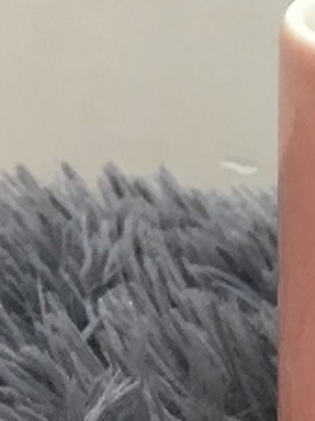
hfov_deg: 9.1
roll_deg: +0.0
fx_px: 1872
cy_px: 22
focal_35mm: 154
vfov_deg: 12.7
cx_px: 609
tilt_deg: -12.8
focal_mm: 4.15
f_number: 2.2
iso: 80
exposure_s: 1/33
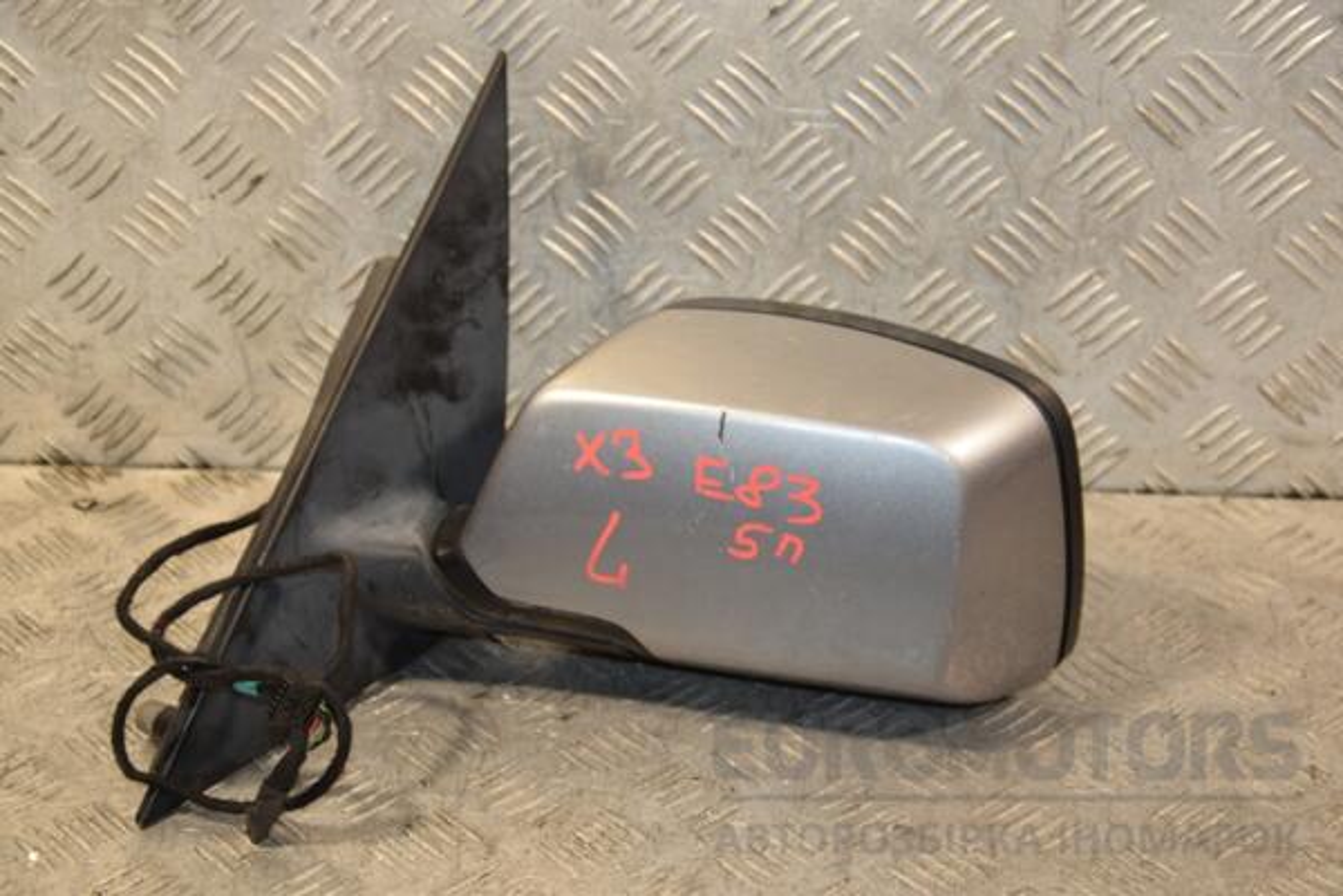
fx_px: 2798
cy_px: 448
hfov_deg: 27.0
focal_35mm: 75
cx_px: 672
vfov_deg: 18.2
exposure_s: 1/125
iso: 800
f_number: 5
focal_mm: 50
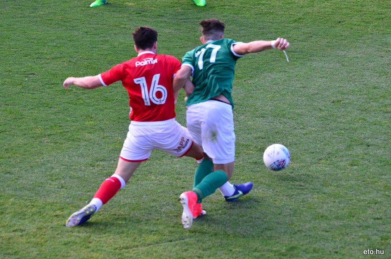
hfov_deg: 9.5
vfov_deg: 6.3
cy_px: 131
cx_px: 193
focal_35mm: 216
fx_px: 2340
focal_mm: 140
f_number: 4.8
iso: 320
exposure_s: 1/400
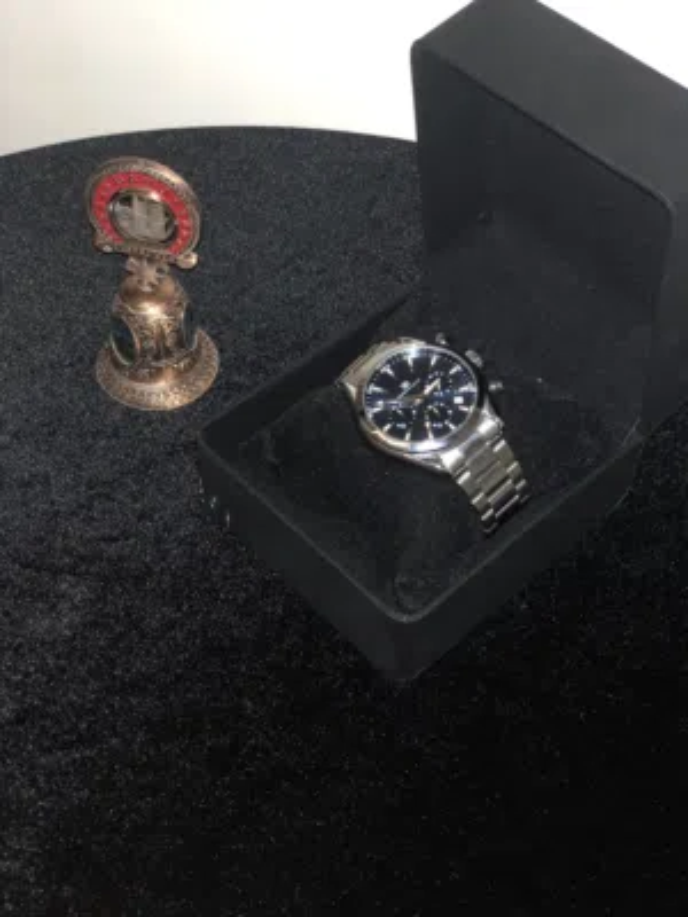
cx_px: 344
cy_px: 458
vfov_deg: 36.8
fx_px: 1378
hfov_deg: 28.0
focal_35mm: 52
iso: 100
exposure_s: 1/33
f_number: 2.4
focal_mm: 6
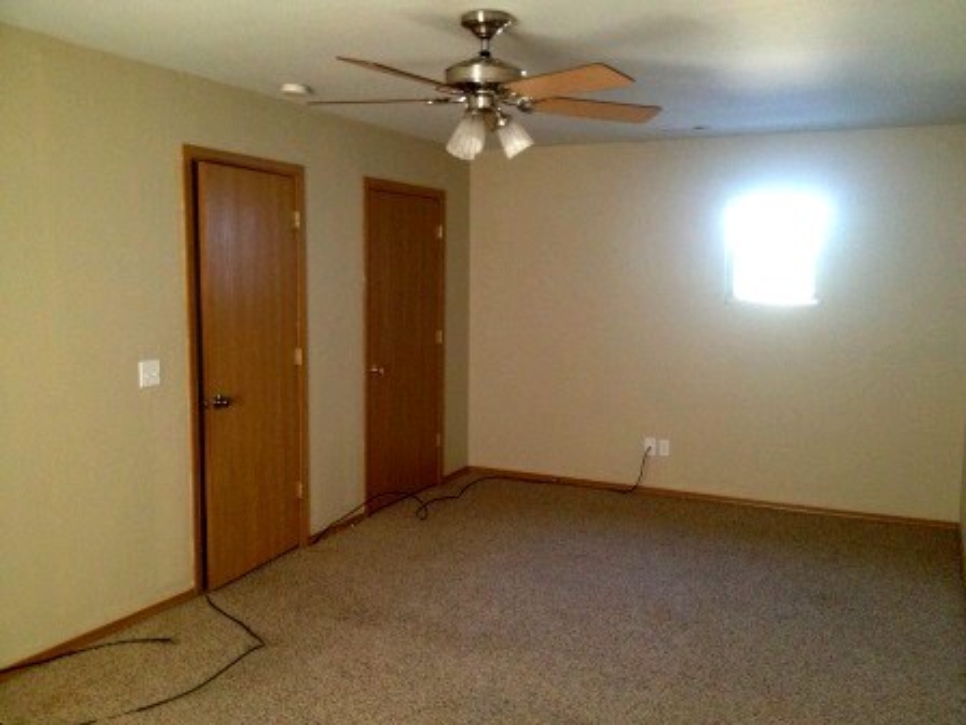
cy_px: 362
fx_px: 977
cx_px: 483
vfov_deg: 40.7
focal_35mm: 35
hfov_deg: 52.6
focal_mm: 4.28
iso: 250
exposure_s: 1/20
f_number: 2.4
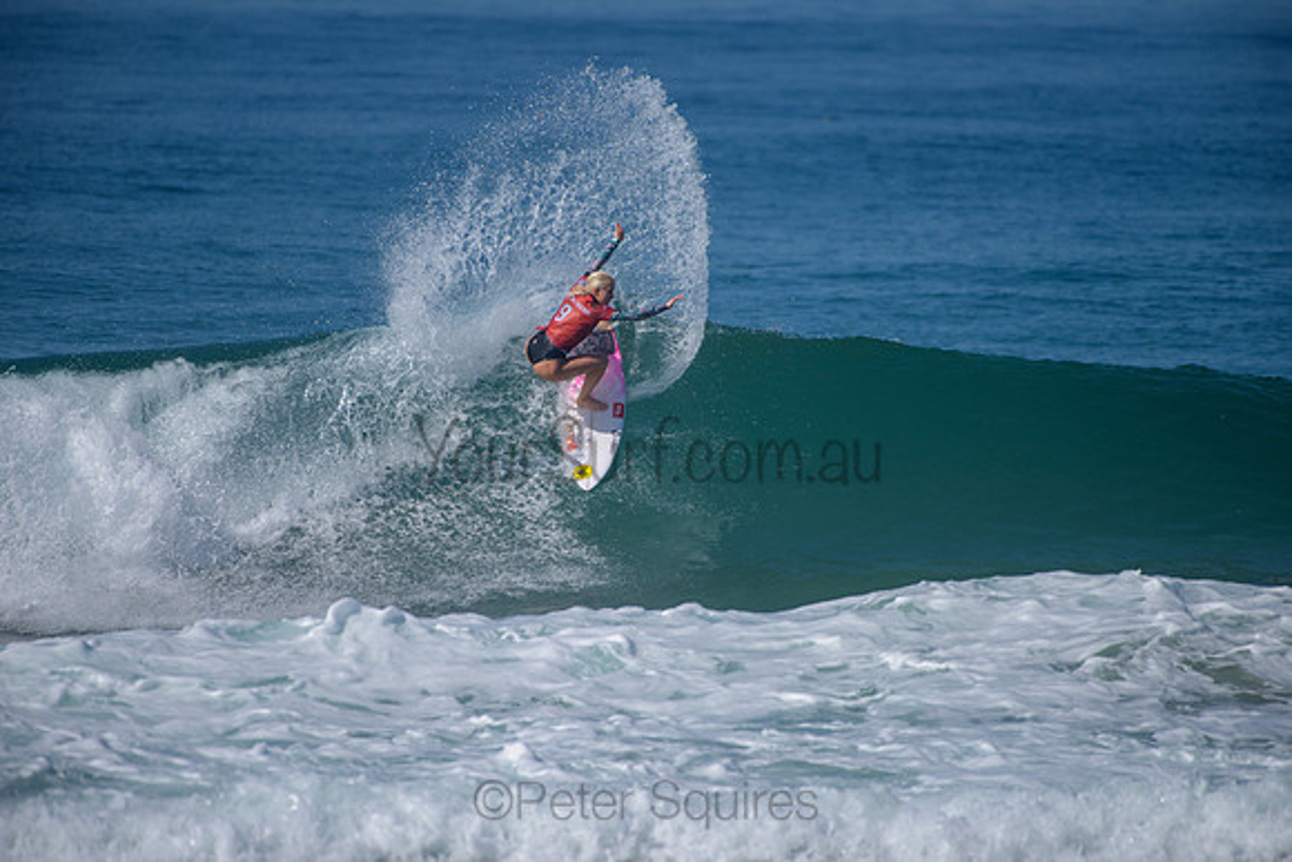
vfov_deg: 2.8
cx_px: 646
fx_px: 17948
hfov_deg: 4.1
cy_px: 431
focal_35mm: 500
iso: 140
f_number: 5.6
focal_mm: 500
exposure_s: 1/2000
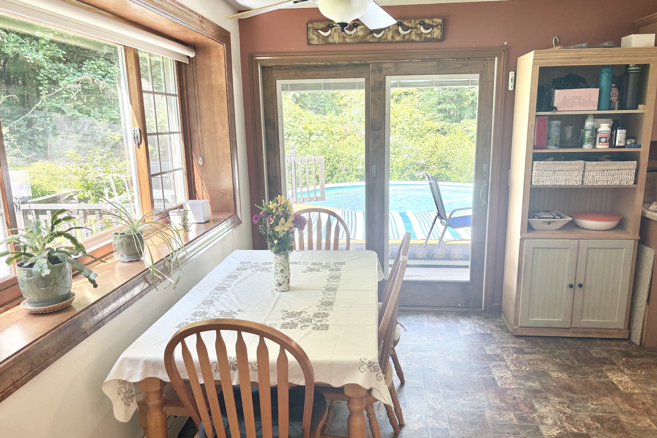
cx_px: 333
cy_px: 236
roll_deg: +0.8
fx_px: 511
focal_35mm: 28
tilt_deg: -12.9
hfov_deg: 65.5
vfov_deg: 46.4
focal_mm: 5.96
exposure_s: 1/121
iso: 40
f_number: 1.6
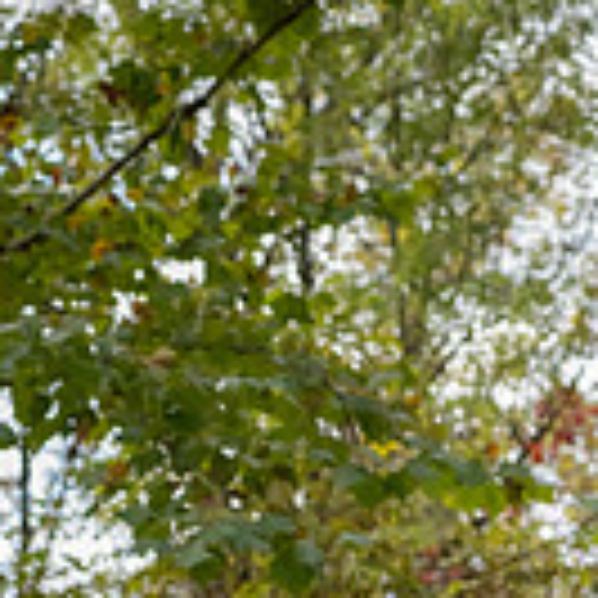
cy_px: 940
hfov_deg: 5.8
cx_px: 638
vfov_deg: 5.7
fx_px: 5903
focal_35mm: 302
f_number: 5.6
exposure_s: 1/640
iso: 800
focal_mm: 105
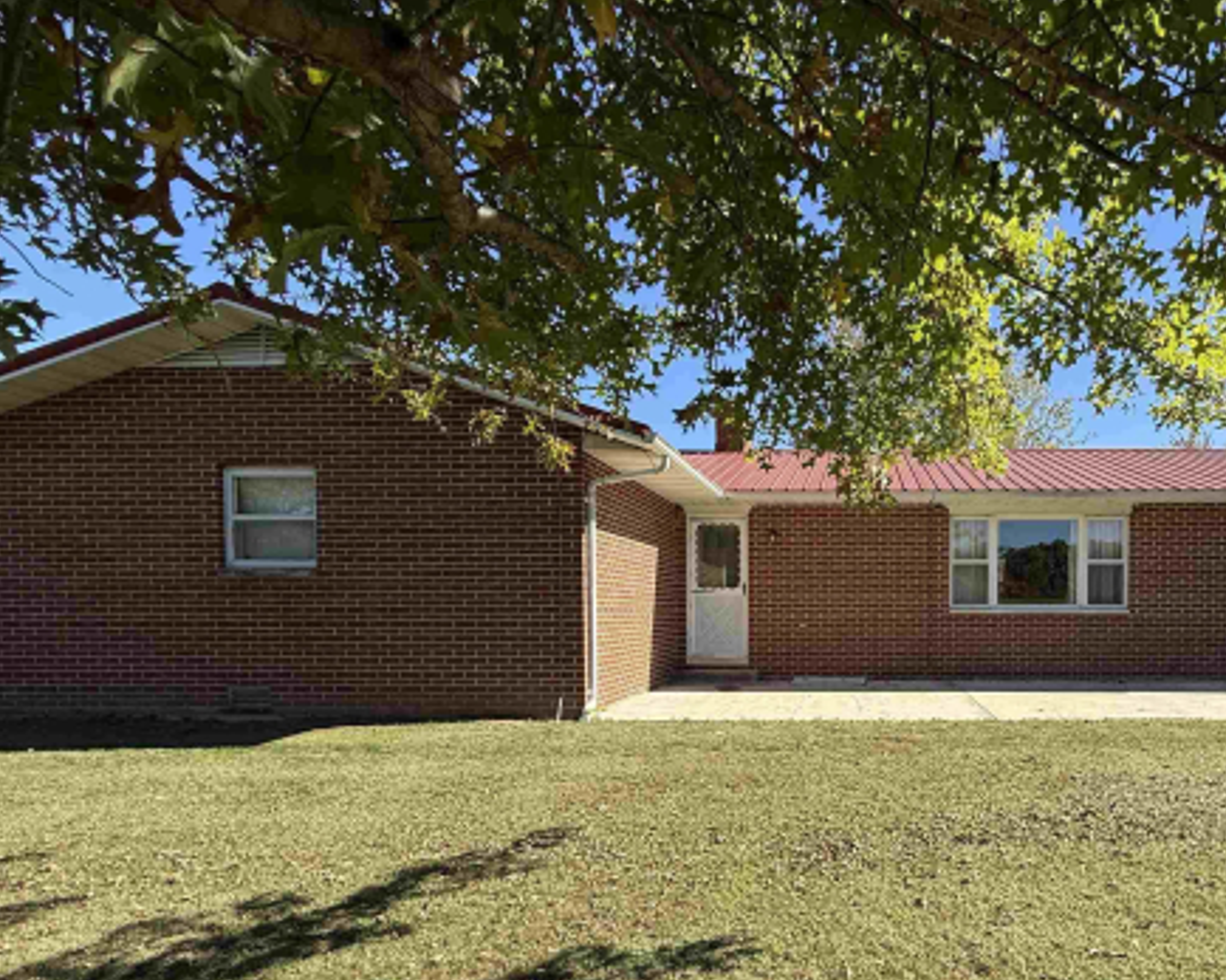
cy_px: 635
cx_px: 852
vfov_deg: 64.2
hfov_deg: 74.4
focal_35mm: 21
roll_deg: -0.5
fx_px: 762
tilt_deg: -1.7
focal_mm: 2.22
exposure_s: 1/1167
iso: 50
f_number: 2.2
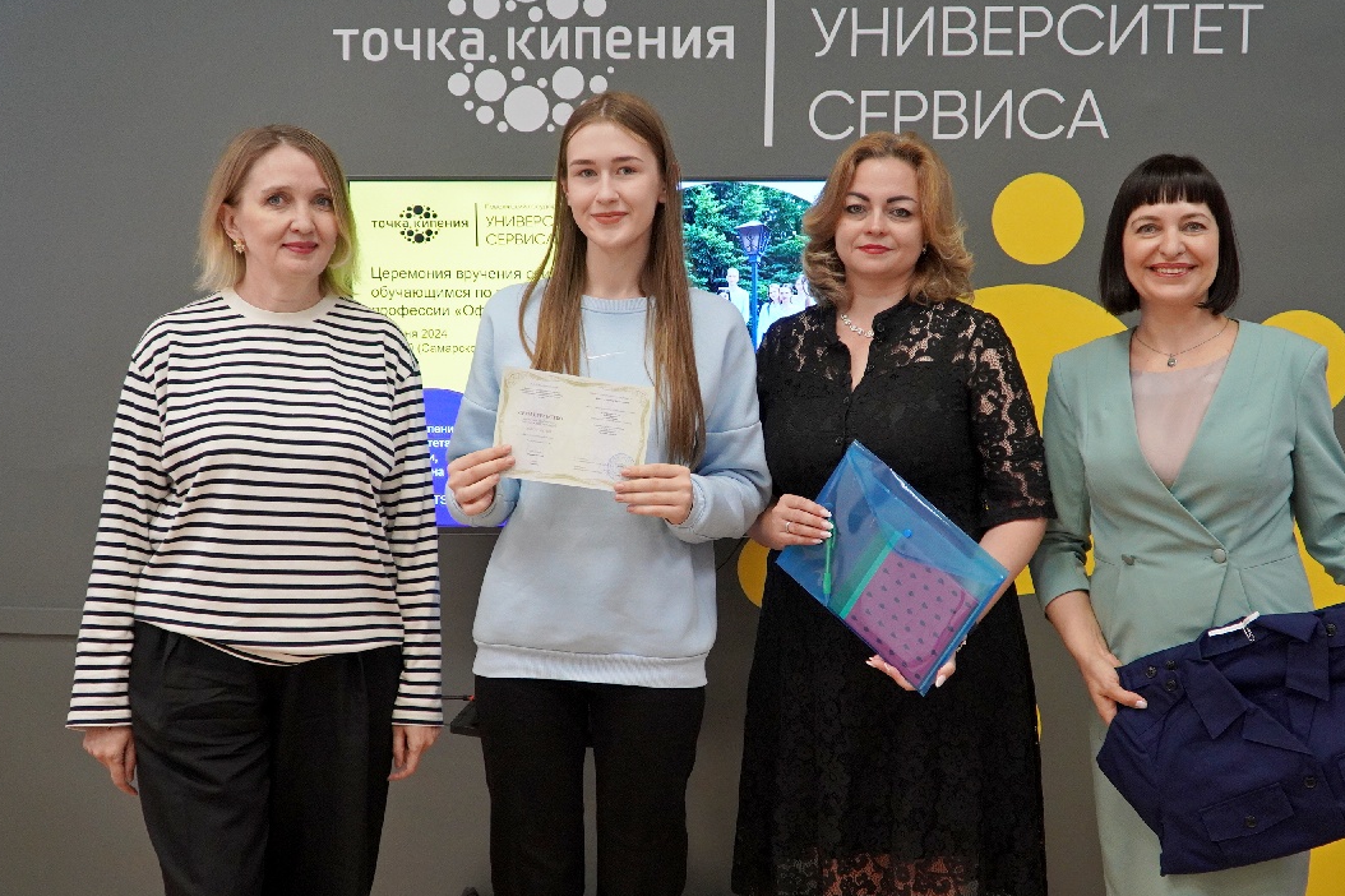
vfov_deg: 32.6
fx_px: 1531
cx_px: 729
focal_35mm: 41
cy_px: 497
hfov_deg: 47.4
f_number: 4
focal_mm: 24
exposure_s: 1/160
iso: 1600
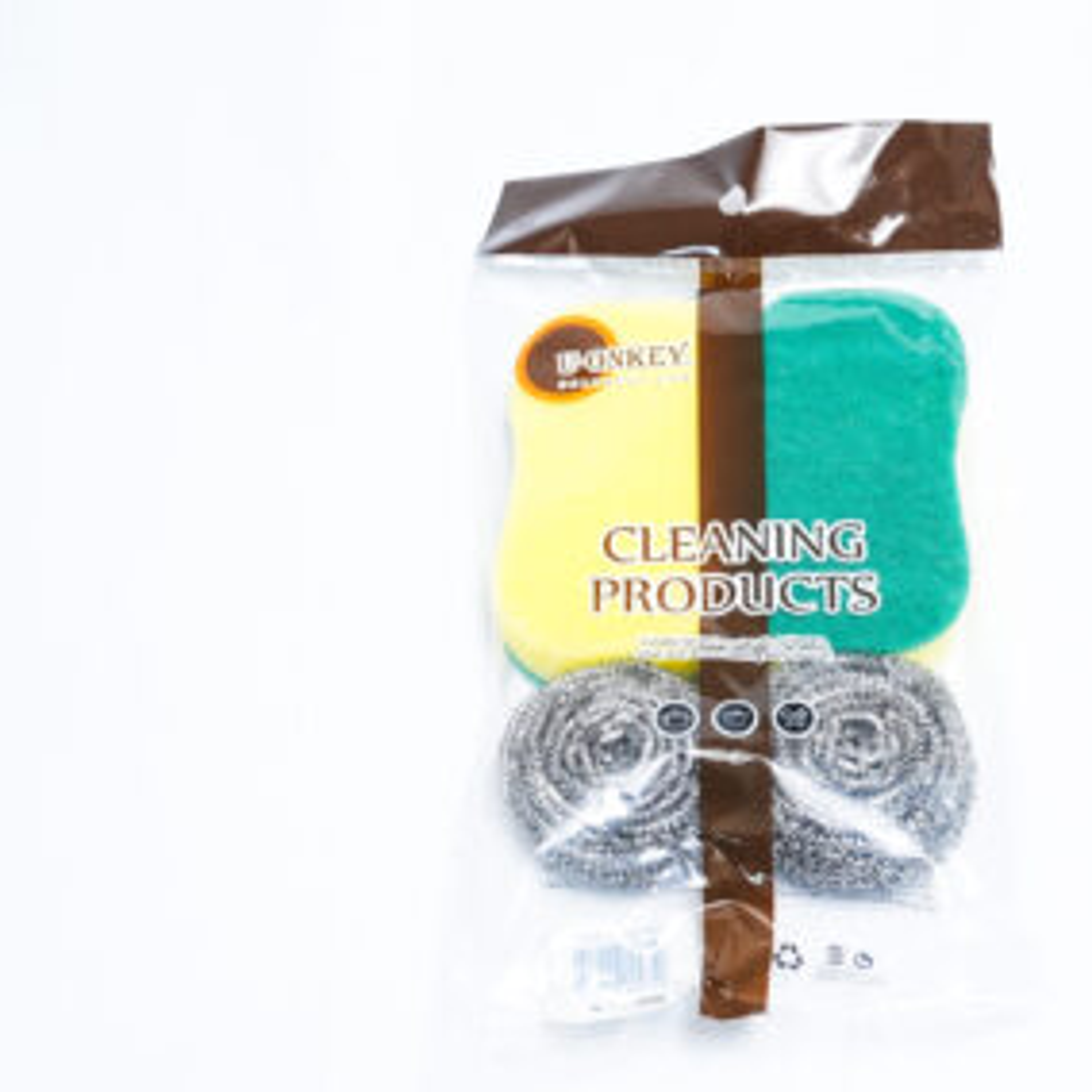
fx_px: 2712
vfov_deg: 22.8
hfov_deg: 22.6
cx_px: 746
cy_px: 548
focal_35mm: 76
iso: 3200
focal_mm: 59
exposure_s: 1/200
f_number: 8
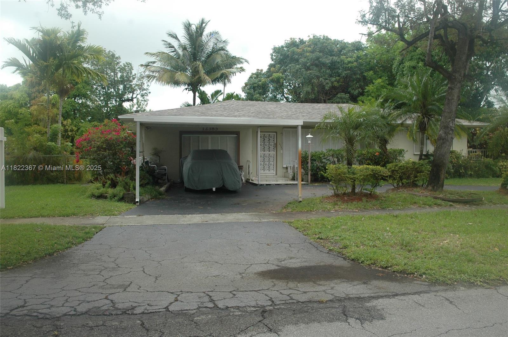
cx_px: 254
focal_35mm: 33
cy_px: 168
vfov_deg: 39.9
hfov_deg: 57.3
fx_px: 465
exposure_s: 1/250
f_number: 8
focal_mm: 22
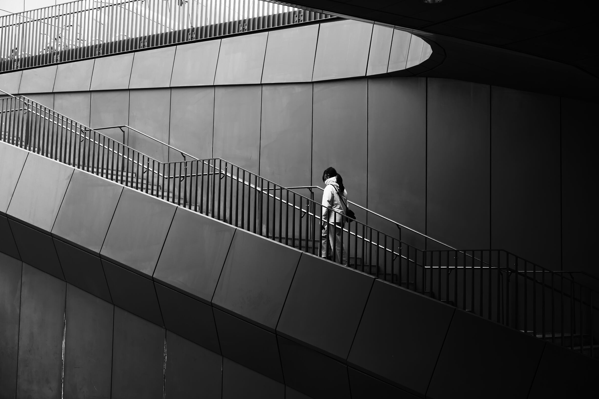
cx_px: 300
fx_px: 965
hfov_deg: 34.5
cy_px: 197
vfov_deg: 23.4
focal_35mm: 58
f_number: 4
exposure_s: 1/200
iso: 640
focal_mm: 57
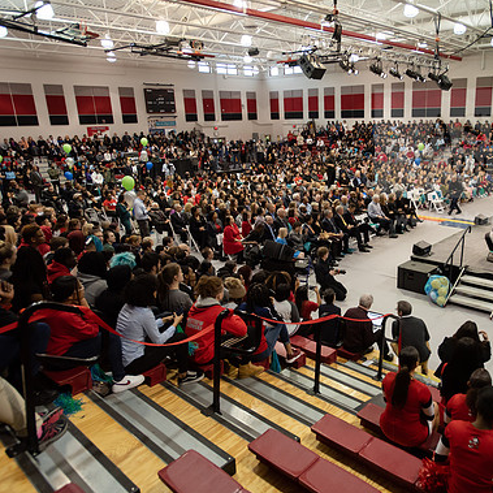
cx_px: 336
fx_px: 419
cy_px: 246
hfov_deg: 59.3
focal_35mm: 26
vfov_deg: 60.9
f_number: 3.5
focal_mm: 20
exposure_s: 1/200
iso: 2000
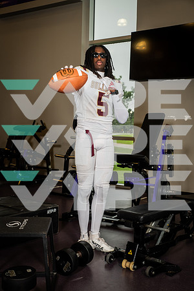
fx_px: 372
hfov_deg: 29.2
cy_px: 146
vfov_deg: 42.7
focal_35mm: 46
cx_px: 97
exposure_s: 1/250
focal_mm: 46
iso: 500
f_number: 5.6
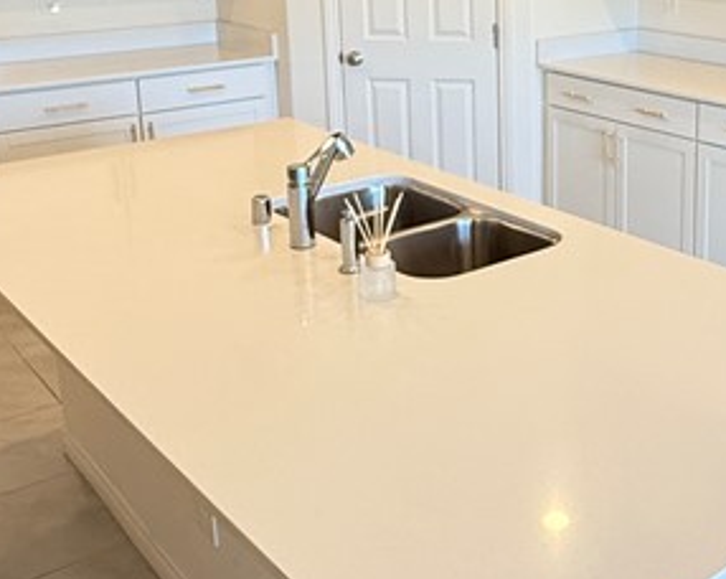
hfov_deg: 36.3
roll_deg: -0.4
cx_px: 619
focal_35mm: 49
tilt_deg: -11.8
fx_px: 1051
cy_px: 117
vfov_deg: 30.1
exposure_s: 1/120
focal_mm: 2.22
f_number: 2.2
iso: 250
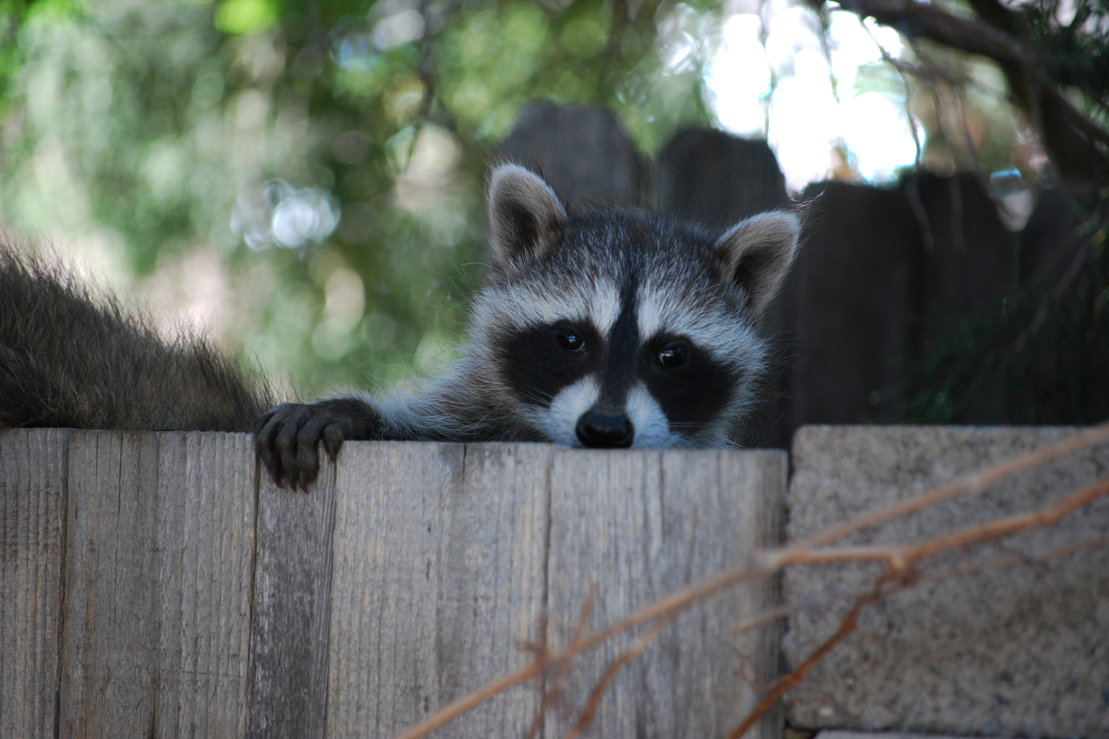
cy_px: 368
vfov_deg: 6.7
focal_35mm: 204
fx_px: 6268
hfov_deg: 10.1
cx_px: 553
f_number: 5
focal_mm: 135
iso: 400
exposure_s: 1/125
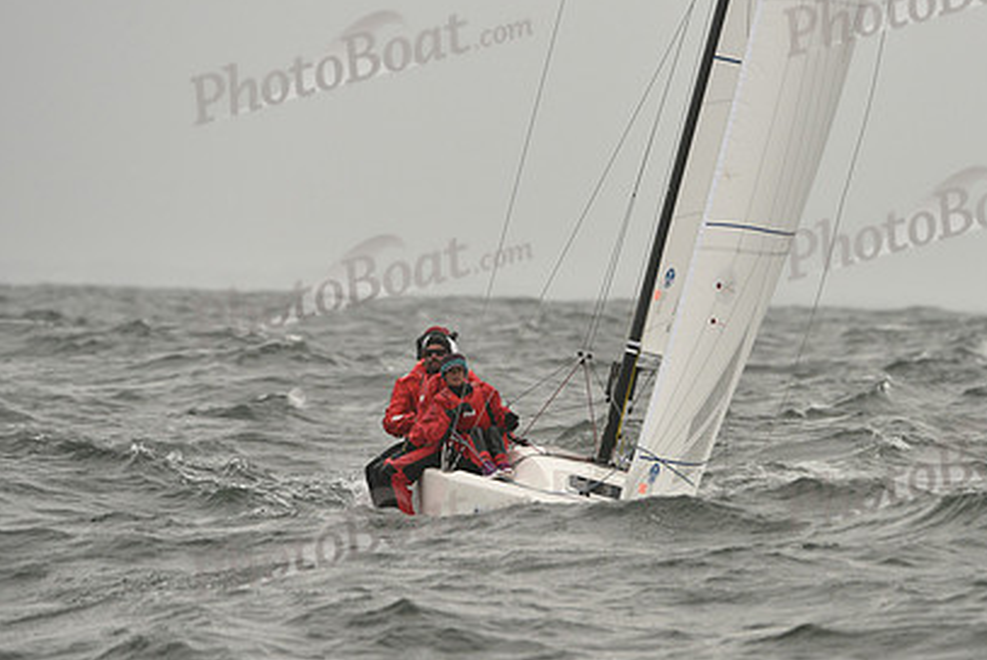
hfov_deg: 3.6
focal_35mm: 570
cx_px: 660
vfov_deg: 2.4
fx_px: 15638
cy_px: 377
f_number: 7.1
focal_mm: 400
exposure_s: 1/1250
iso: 400
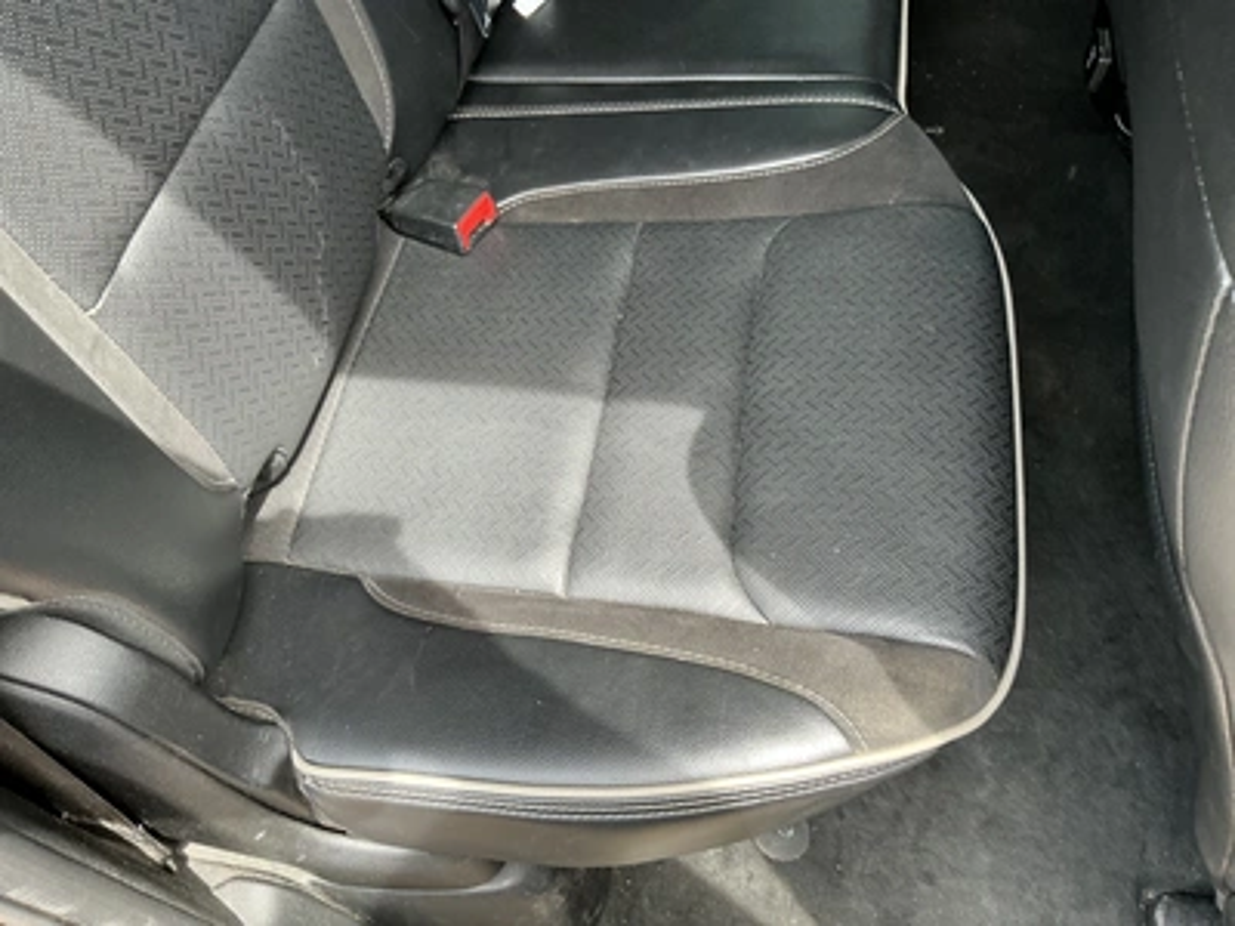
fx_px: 999
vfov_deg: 49.7
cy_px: 463
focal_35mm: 28
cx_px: 618
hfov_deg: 63.4
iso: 64
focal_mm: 3
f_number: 1.8
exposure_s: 1/107
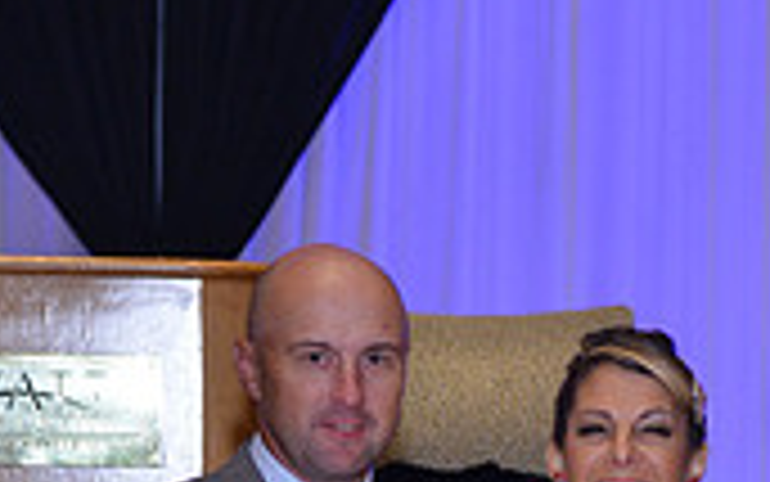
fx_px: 5962
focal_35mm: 284
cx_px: 678
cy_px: 824
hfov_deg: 7.4
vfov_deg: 4.6
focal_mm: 82
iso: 1000
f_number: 4
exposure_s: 1/250
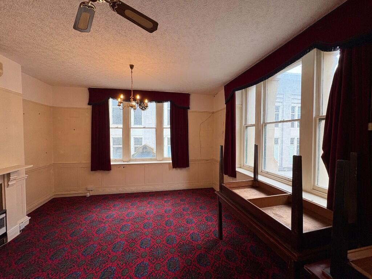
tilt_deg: -0.6
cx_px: 186
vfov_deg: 85.7
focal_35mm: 14
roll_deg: -0.1
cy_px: 140
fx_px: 150
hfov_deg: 102.1
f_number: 2.2
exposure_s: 1/100
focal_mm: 2.22
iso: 100
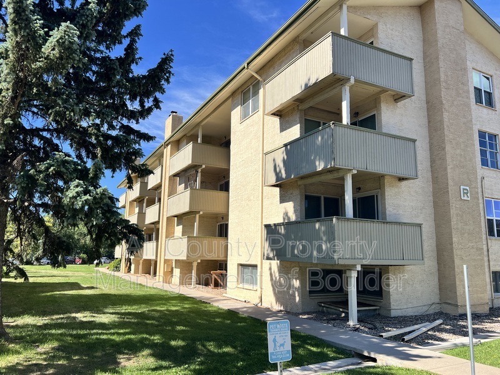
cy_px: 188
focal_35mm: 26
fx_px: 376
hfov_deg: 67.3
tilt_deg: +10.2
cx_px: 250
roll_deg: -1.6
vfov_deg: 53.1
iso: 50
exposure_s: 1/2915
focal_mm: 5.7
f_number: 1.5
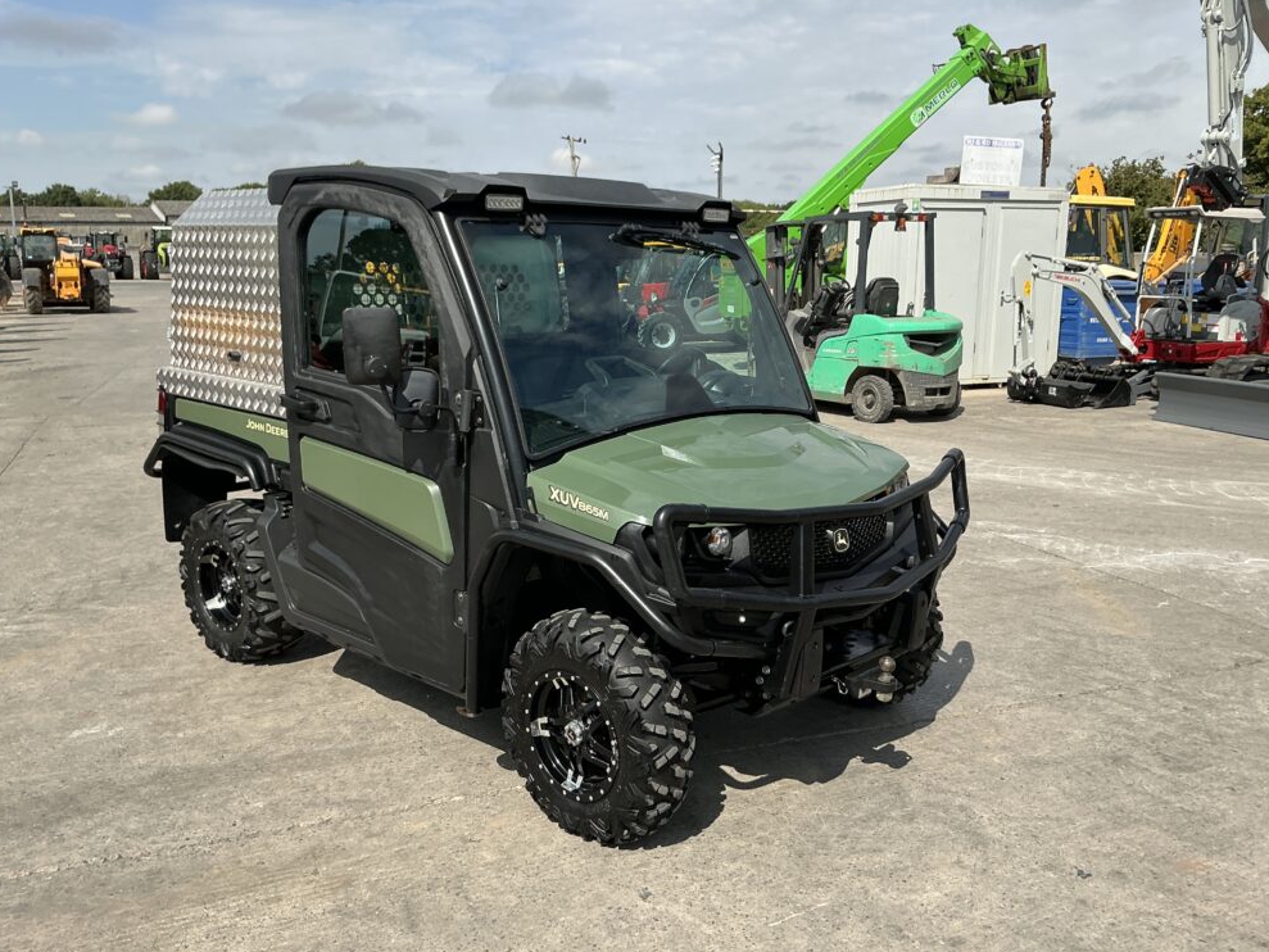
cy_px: 486
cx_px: 643
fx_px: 1063
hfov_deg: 61.7
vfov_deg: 48.2
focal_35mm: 29
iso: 25
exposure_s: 1/2141
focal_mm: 3
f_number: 1.8
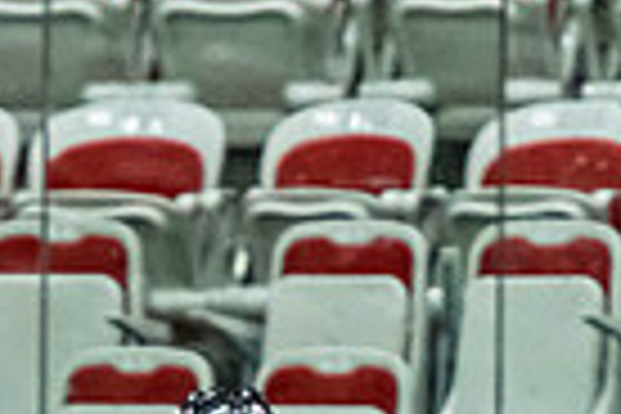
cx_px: 289
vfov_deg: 1.5
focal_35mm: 940
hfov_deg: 2.2
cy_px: 1120
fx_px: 16214
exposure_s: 1/640
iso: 3200
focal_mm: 155
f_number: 2.8
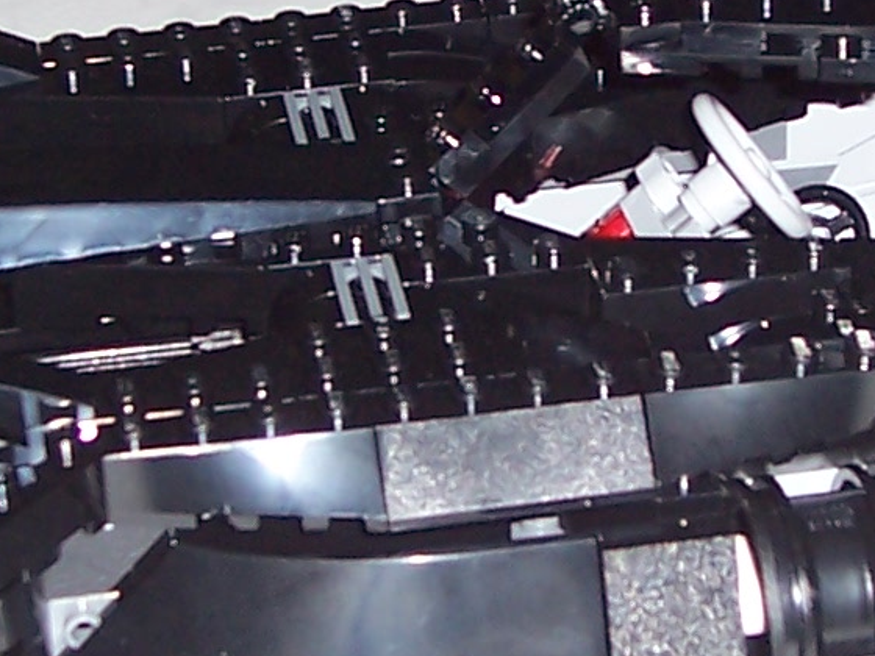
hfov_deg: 14.1
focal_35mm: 140
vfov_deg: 10.6
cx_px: 536
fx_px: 3539
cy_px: 392
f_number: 2.7
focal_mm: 5.6
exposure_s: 1/60
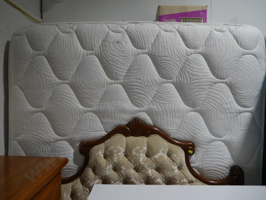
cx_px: 133
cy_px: 100
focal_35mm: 32
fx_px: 246
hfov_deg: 56.8
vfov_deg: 44.2
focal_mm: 16
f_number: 3.6
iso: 200
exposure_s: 1/125
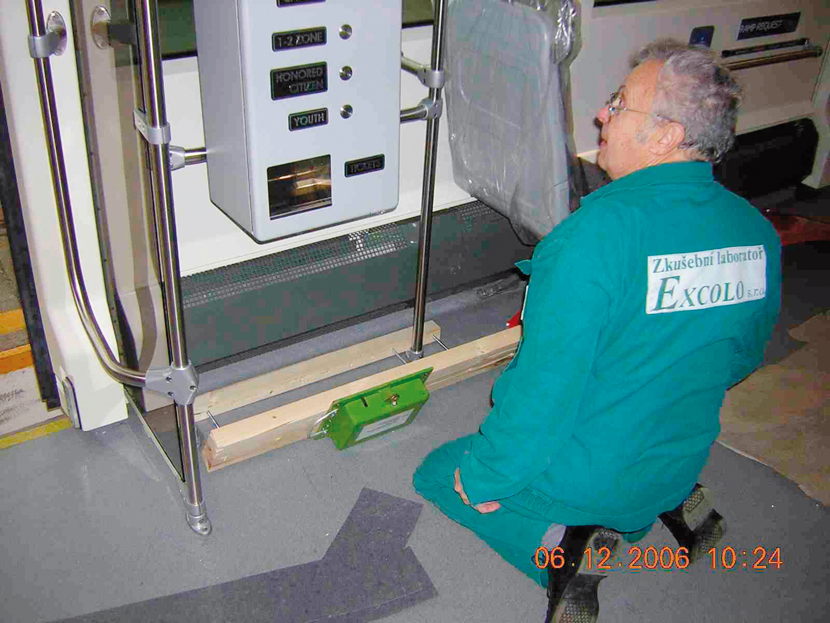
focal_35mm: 36
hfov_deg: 51.4
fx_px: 863
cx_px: 415
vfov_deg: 39.7
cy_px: 312
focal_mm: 4.7
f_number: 2.6
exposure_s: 1/60.1
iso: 62
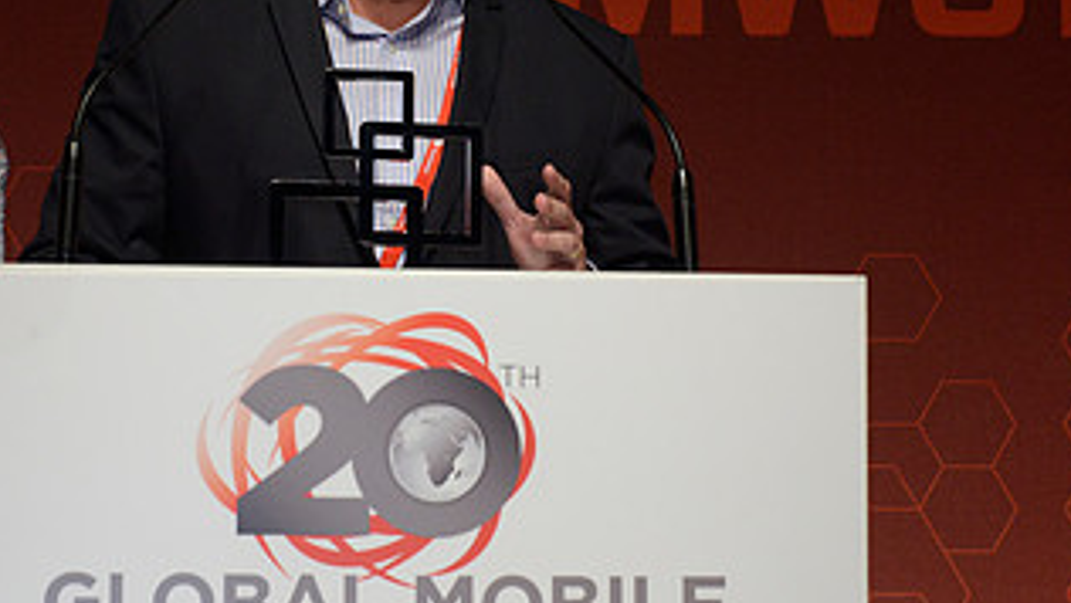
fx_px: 5738
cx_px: 532
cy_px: 154
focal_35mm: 202
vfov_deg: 6.0
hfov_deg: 10.7
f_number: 6.3
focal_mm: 105
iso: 2500
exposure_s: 1/250
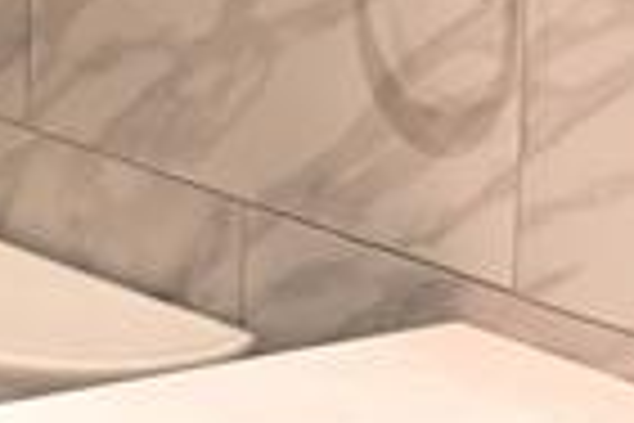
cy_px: -74
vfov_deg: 7.8
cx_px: 337
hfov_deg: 11.8
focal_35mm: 174
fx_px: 3064
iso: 1000
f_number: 4
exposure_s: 1/125
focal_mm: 24
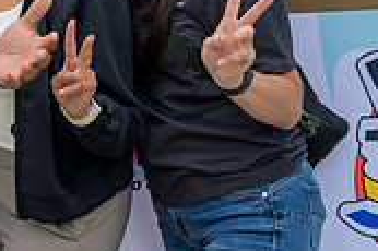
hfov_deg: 13.1
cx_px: -142
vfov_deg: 9.0
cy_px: -29
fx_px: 1584
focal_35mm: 151
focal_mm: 45
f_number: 4
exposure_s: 1/200
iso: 125
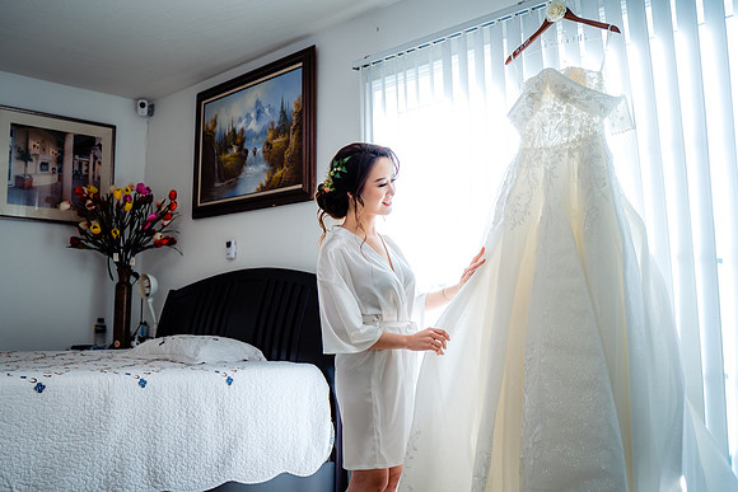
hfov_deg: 55.6
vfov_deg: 39.1
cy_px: 253
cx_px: 300
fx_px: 694
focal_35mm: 34
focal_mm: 28
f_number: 2.8
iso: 250
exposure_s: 1/160
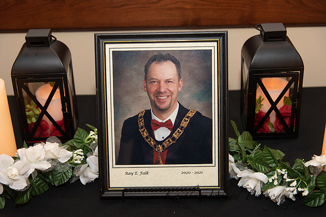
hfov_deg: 36.2
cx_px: 163
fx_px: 498
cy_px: 108
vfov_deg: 24.6
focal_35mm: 55
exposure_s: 1/200
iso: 800
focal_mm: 55
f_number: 4
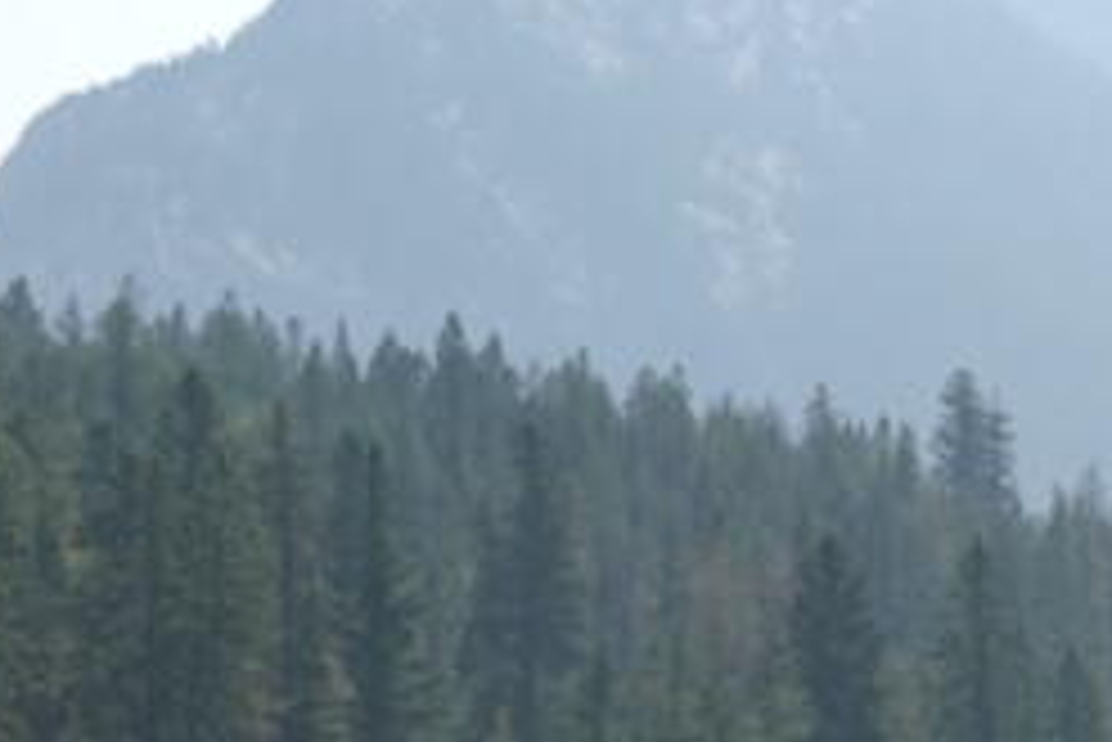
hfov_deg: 11.8
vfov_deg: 8.0
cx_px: 1306
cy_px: 1055
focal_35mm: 170
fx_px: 5254
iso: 100
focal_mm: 15.28
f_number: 4
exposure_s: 1/800
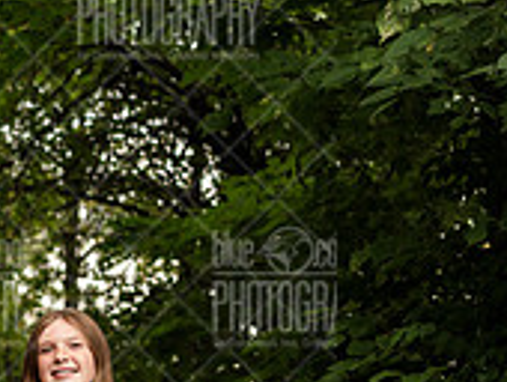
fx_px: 1921
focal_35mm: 131
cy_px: 575
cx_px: -308
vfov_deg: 10.9
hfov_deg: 13.9
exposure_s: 1/250
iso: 640
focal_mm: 35
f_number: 2
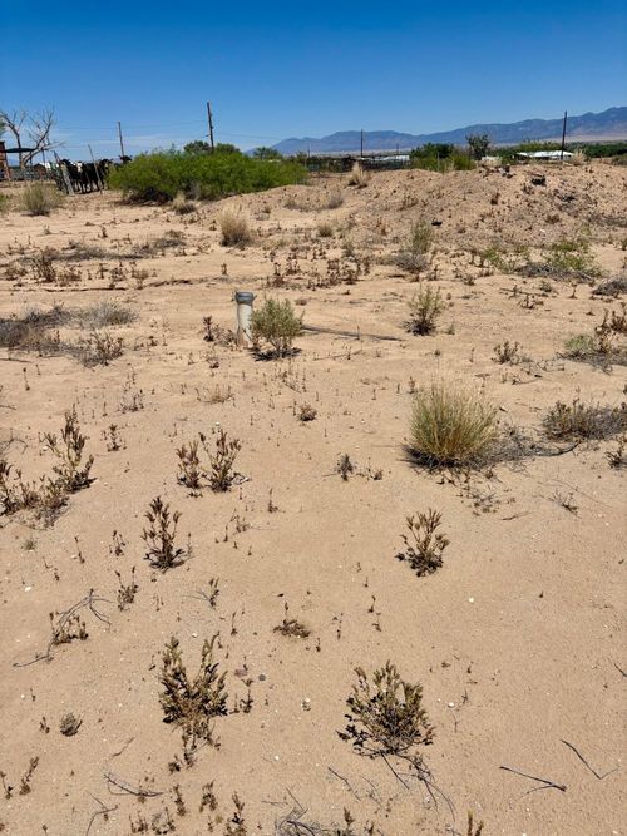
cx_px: 314
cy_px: 418
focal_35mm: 26
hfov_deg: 53.0
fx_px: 628
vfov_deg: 67.3
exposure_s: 1/8333
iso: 50
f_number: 1.6
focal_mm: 5.96
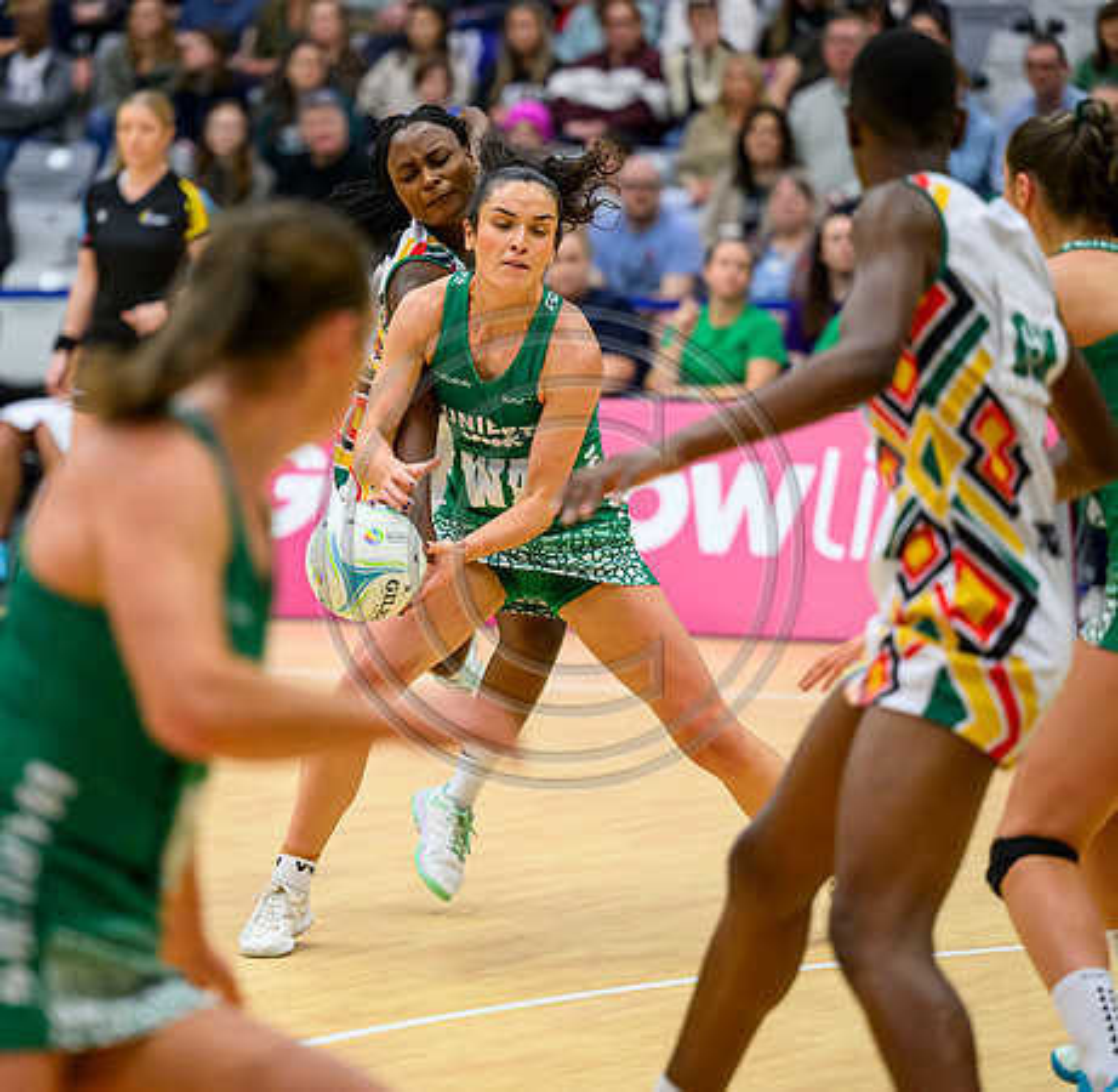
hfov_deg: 9.1
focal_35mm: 195
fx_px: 7033
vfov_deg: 8.9
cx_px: 499
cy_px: 529
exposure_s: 1/1000
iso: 4000
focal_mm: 150
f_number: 2.8
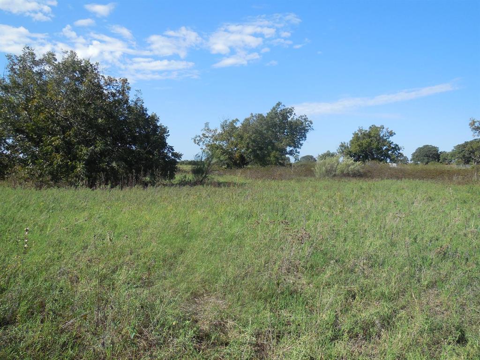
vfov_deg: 54.9
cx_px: 240
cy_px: 180
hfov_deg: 69.4
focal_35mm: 25
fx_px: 347
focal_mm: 4.5
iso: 125
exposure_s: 1/1250
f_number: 3.1
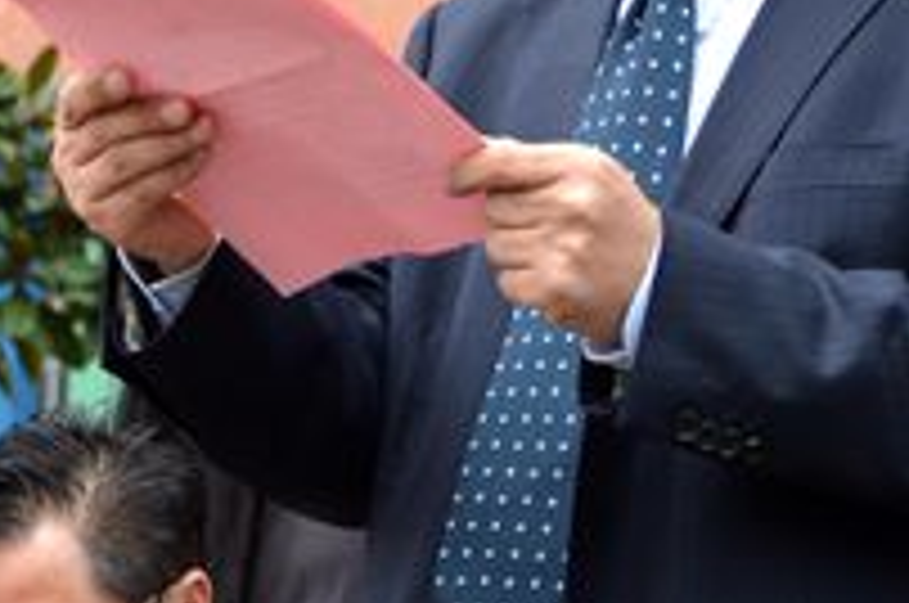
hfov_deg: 7.9
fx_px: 6529
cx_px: 756
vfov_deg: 5.3
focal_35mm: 259
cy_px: -54
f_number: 5
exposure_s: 1/400
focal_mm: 58
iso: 400
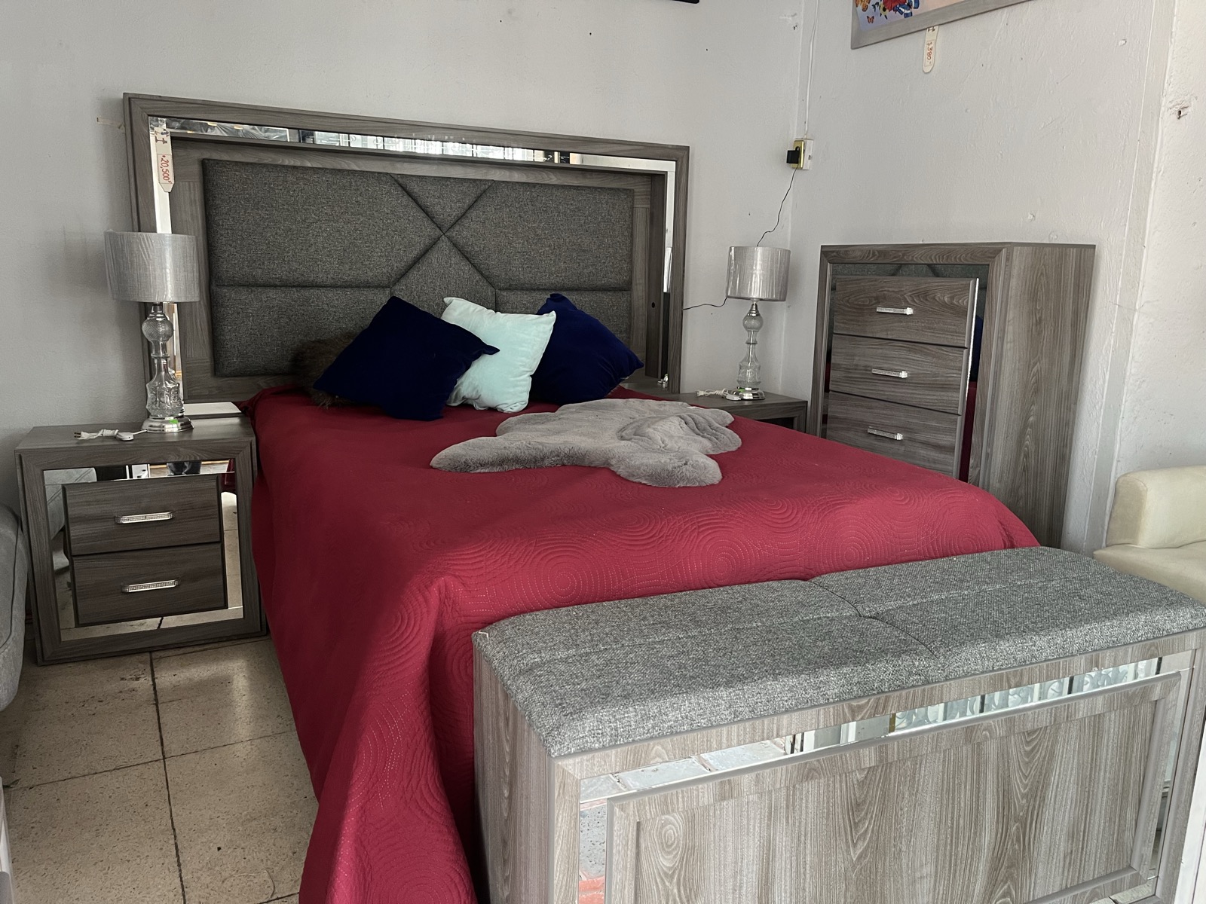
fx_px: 906
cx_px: 603
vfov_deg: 53.1
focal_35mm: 26
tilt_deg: -9.6
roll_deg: -0.3
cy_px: 452
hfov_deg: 67.3
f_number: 1.6
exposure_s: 1/60
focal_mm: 5.1
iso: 160
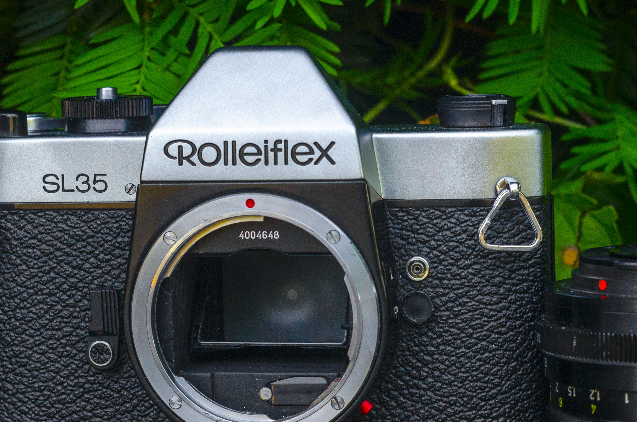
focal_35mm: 80
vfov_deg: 17.0
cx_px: 369
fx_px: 1408
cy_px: 250
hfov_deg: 25.5
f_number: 3.5
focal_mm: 35
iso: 1000
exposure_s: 1/200
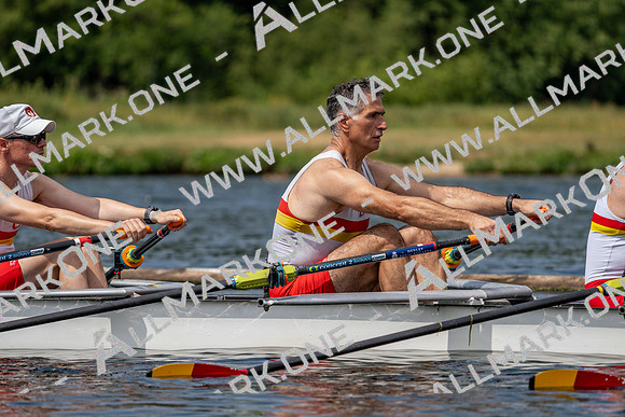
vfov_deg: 4.6
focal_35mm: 300
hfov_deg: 6.9
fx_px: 5209
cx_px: 312
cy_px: 208
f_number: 5.6
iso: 160
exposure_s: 1/1600
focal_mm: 300
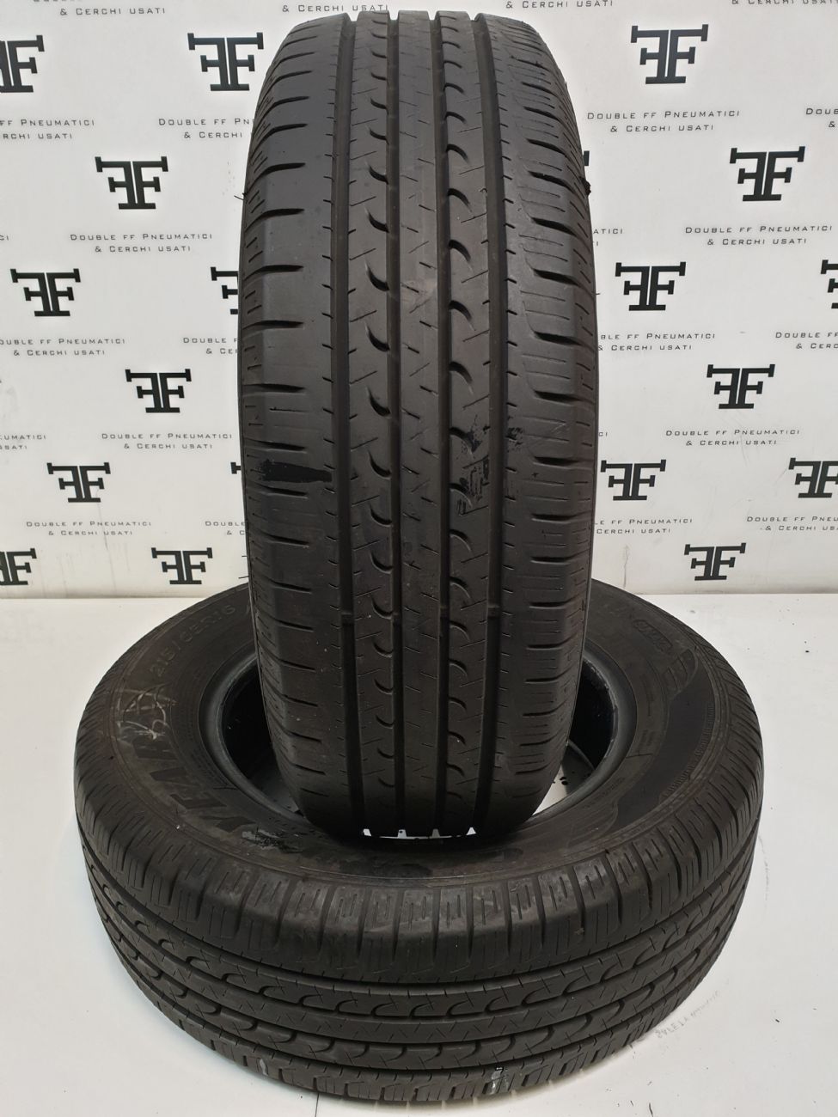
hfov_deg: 53.1
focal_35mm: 26
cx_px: 419
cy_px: 558
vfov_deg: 67.3
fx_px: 839
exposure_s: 1/50
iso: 200
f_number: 2.4
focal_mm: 4.3
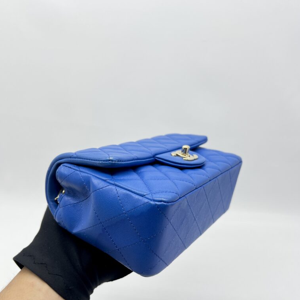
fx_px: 304
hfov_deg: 52.5
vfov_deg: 51.9
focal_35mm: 31
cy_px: 189
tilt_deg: -24.3
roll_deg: -0.3
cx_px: 149
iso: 32
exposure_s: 1/110
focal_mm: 5.7
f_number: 1.5
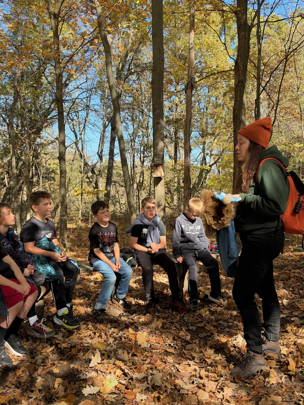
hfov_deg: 42.9
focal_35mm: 33
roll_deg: +1.9
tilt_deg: -1.4
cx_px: 152
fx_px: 386
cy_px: 202
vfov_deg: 55.4
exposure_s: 1/769
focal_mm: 6.93
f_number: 1.8
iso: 80
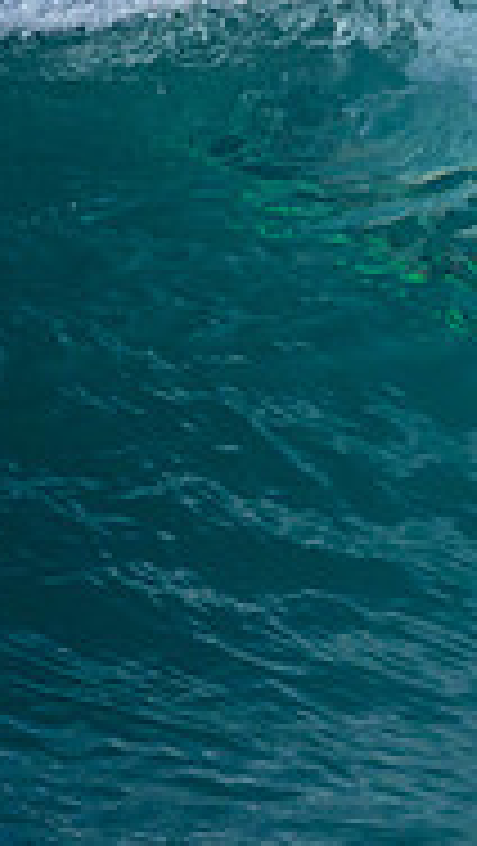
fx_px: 79232
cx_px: 1720
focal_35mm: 3530
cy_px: 387
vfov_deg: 0.6
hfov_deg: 0.3
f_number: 6.3
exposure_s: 1/3200
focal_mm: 800
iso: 640
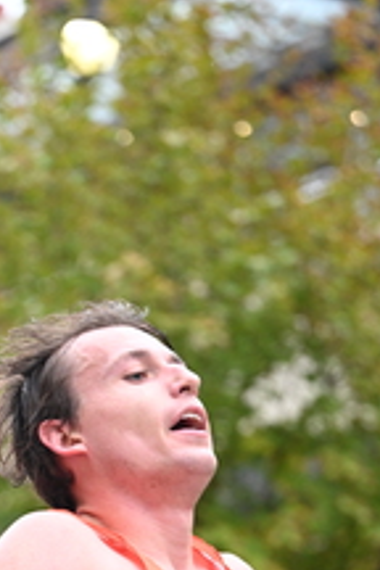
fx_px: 3103
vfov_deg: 10.3
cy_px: 673
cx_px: -46
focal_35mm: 196
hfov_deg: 7.0
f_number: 2.8
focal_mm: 77
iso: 1600
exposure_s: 1/640
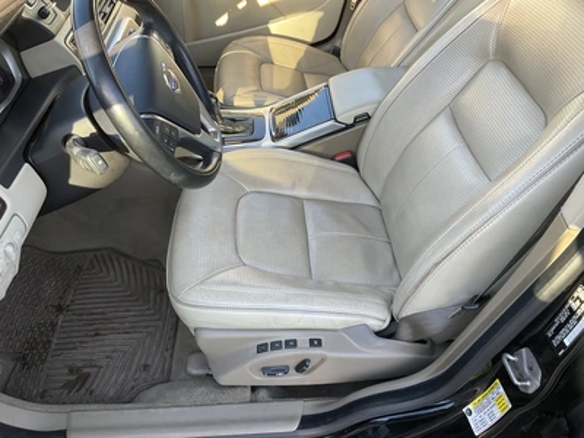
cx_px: 292
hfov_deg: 61.7
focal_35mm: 29
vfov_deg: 48.2
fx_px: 489
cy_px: 219
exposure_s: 1/122
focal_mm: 3
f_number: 1.8
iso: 32
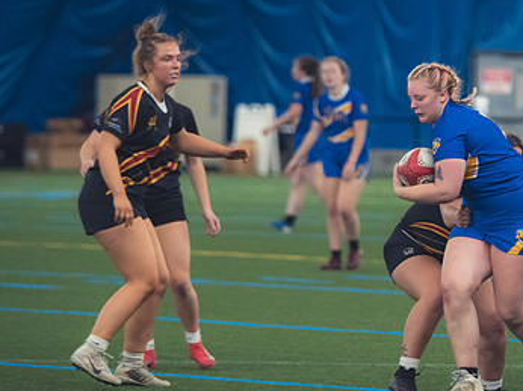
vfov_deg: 3.8
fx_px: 5843
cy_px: 211
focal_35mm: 387
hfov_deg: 5.1
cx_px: 435
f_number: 2.8
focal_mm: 160
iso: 2800
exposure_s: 1/320
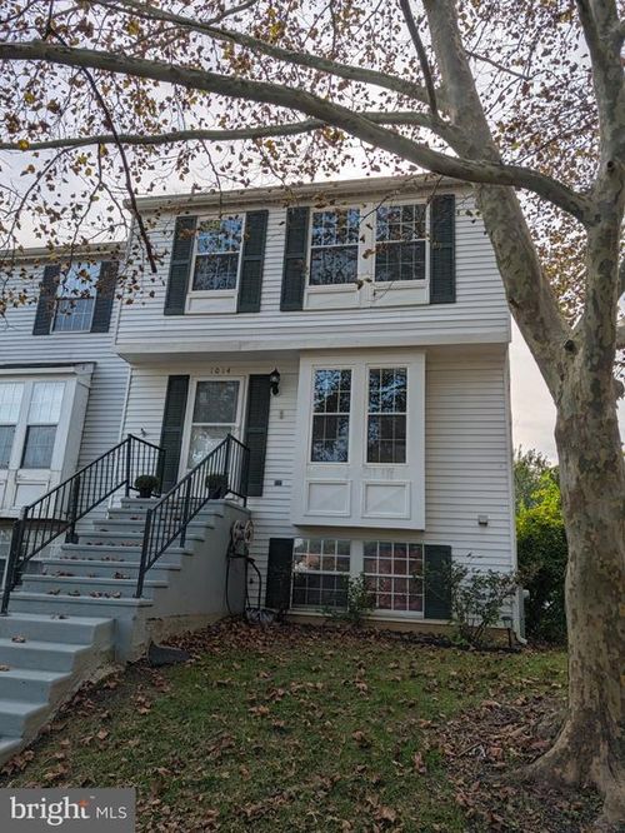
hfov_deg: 56.8
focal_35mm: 24
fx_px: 577
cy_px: 416
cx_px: 312
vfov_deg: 71.6
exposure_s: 1/2053
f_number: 1.68
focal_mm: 6.9
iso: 17
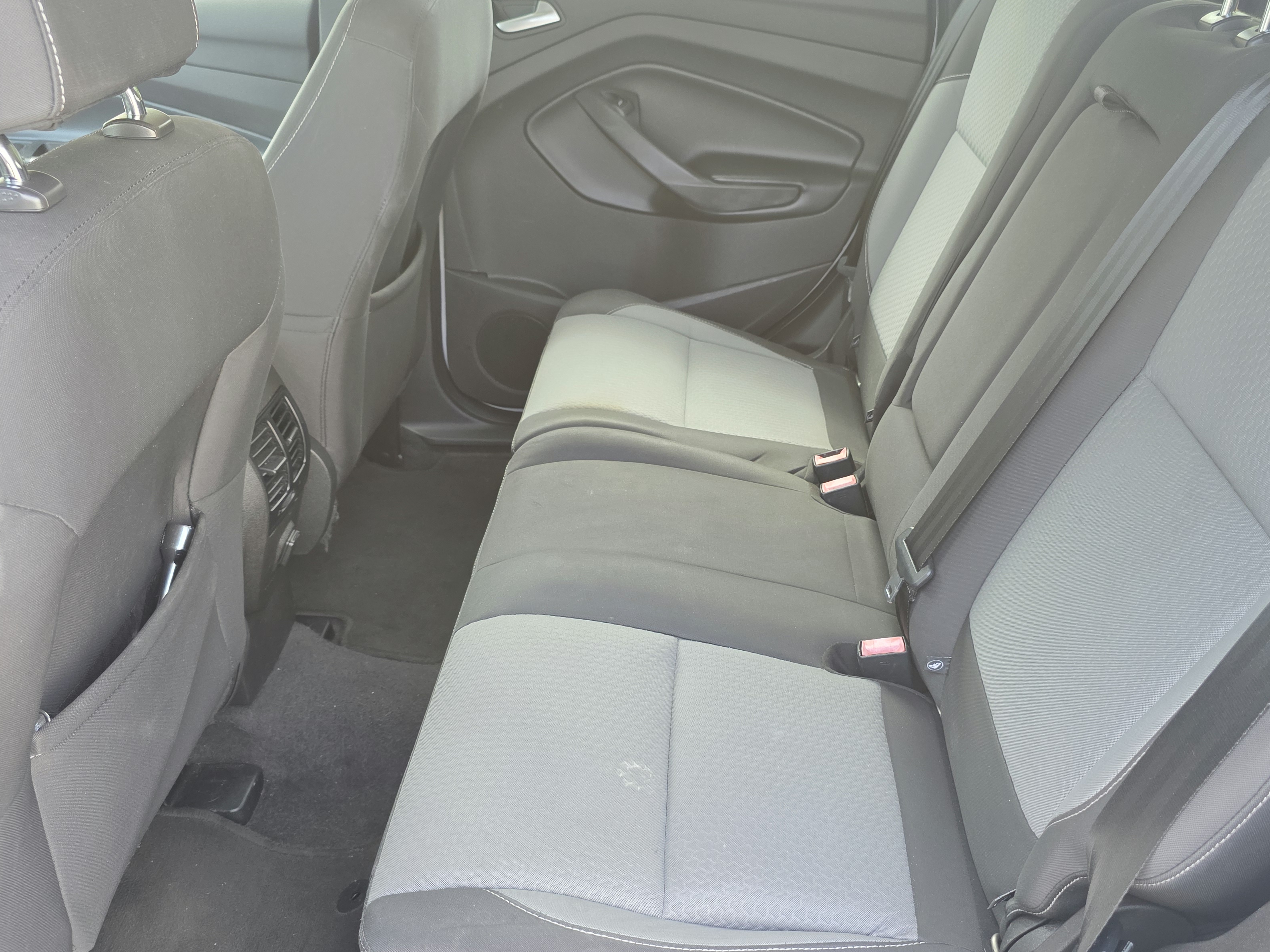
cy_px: 494
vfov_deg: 48.2
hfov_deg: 61.6
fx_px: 1064
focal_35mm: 29
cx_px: 689
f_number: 1.7
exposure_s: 1/180
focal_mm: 6.3
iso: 200
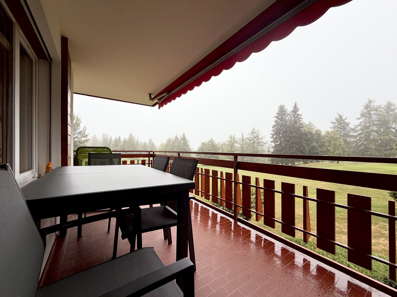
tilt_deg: +0.2
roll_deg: +0.3
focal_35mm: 14
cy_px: 148
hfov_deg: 102.1
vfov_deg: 85.7
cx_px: 198
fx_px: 161
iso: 64
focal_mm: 2.22
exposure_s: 1/502
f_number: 2.2
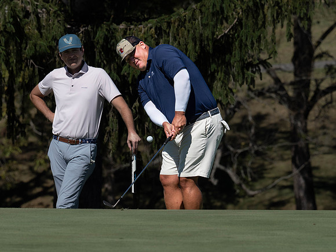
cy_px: 162
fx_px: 5135
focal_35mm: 529
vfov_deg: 2.8
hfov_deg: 3.7
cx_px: 179
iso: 320
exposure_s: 1/1600
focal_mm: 200
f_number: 6.3
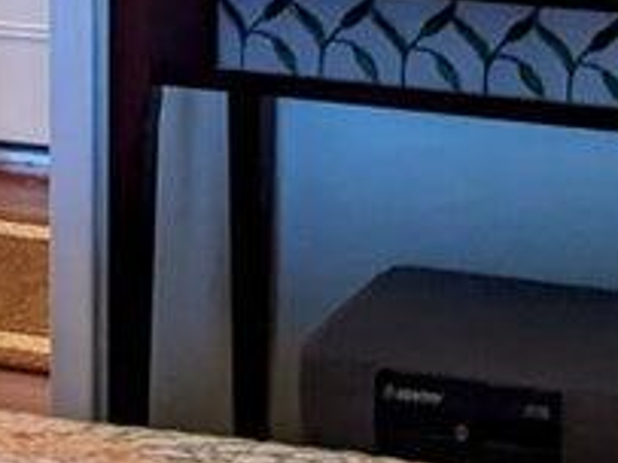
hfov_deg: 10.9
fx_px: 3247
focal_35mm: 182
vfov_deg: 7.3
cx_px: 257
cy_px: -847
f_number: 1.73
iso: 79
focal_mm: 4.38
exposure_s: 1/33.3
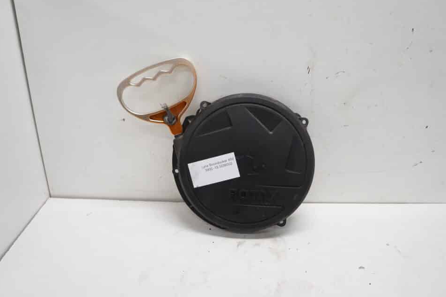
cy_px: 150
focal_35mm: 29
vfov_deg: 45.0
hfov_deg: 63.6
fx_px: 359
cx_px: 233
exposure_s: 1/60
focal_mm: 18
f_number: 5
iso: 320
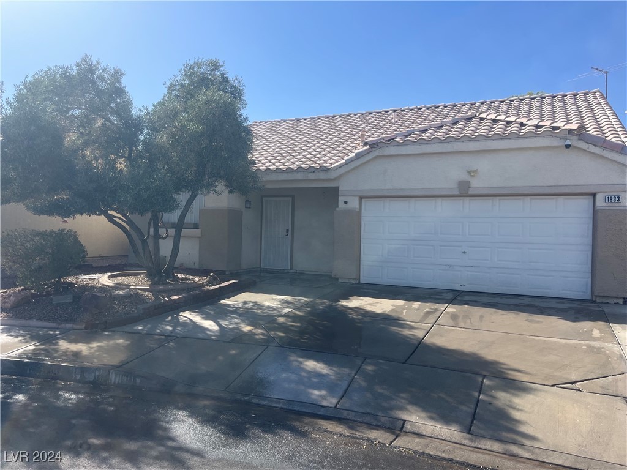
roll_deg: +0.4
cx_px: 314
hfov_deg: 67.3
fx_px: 471
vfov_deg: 53.1
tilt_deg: -0.3
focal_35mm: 26
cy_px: 235
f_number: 1.6
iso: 50
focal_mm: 5.1
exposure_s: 1/3135
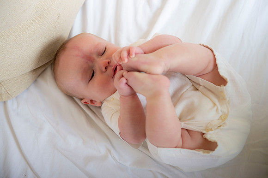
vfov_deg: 21.9
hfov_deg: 32.4
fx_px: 461
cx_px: 134
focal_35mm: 62
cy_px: 89
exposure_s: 1/200
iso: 250
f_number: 3.5
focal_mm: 62
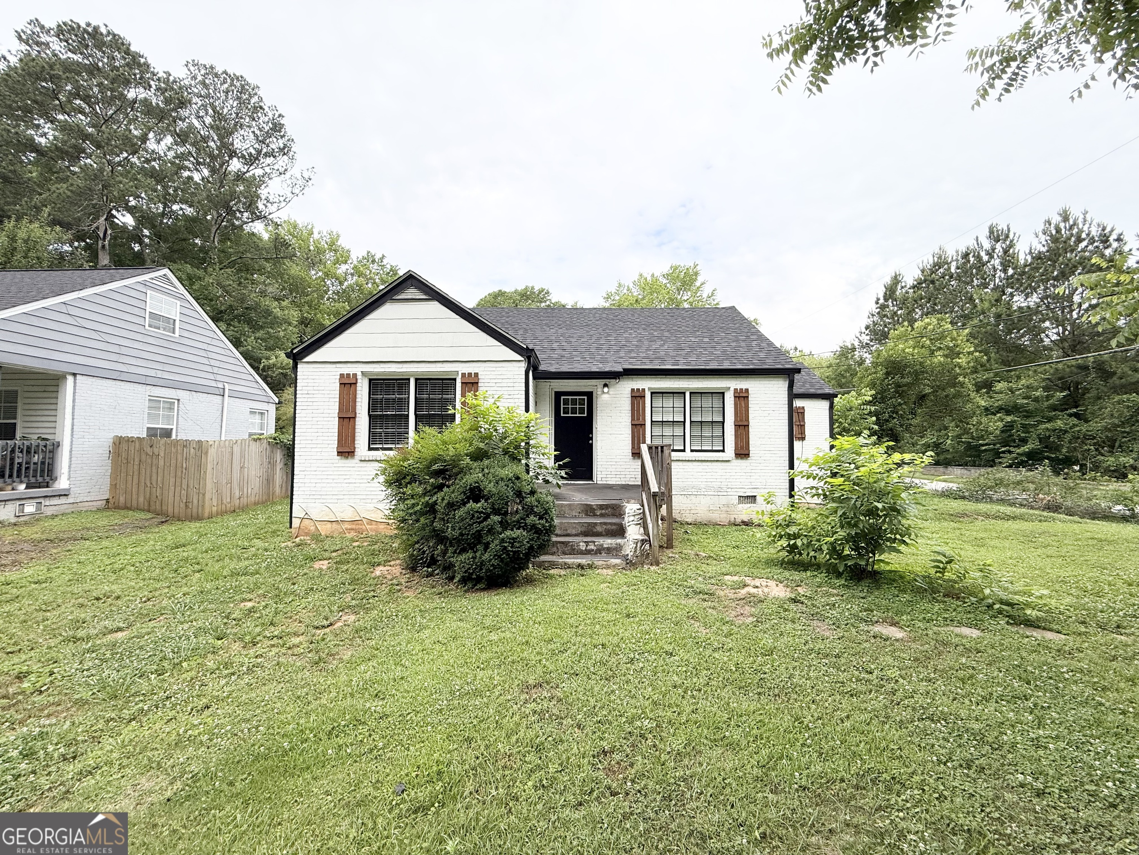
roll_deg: +0.2
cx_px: 570
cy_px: 428
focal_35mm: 14
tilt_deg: +4.1
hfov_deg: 102.1
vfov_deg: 85.7
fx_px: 461
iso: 50
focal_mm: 2.22
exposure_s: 1/312
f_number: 2.2
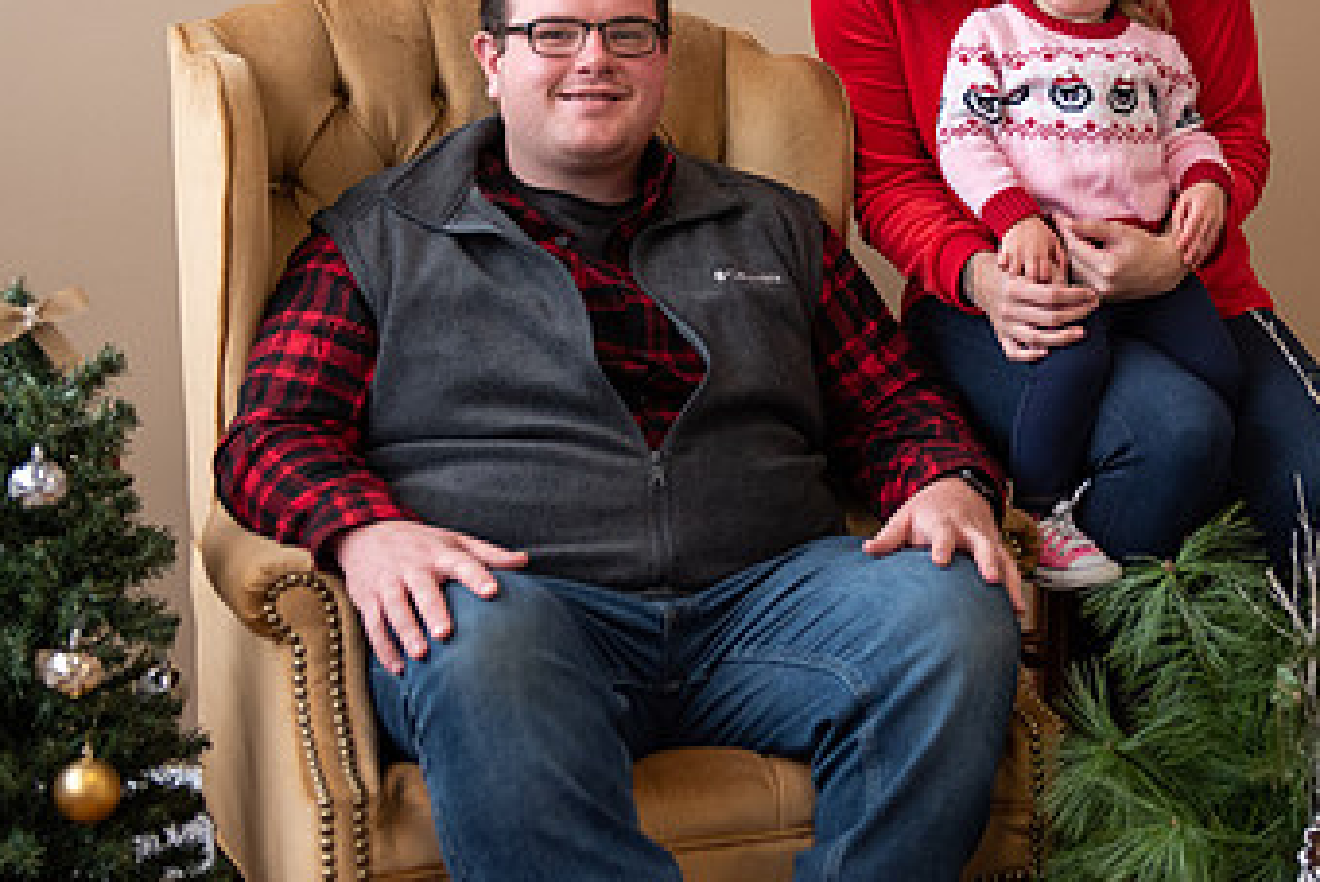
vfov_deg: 15.1
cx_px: 987
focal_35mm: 90
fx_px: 3301
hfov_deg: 22.4
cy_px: 223
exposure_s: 1/200
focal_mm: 45
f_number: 2.8
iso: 500
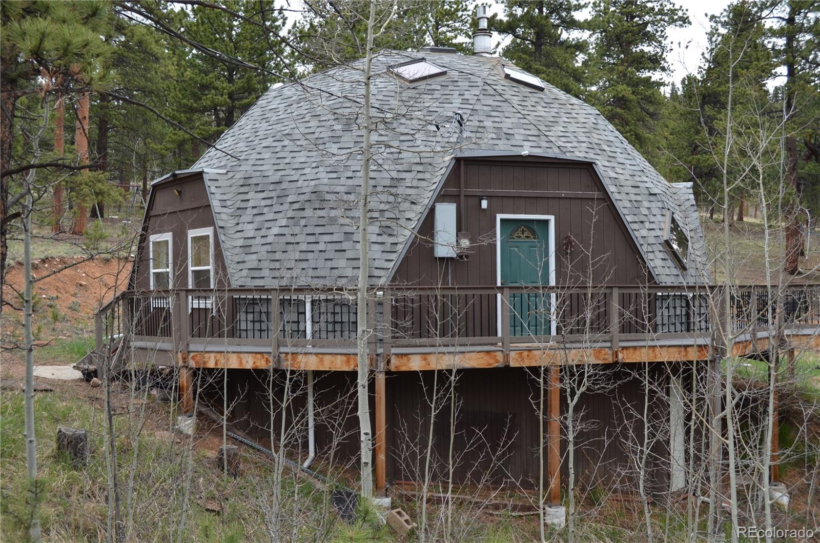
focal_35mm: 42
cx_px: 410
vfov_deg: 31.7
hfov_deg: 46.5
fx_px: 954
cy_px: 272
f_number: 7.1
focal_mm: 28
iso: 200
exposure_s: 1/200
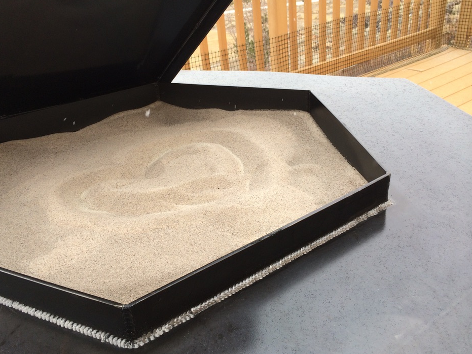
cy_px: 166
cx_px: 213
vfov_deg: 42.9
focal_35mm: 33
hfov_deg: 55.3
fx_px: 450
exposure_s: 1/306
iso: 32
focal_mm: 4.12
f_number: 2.2
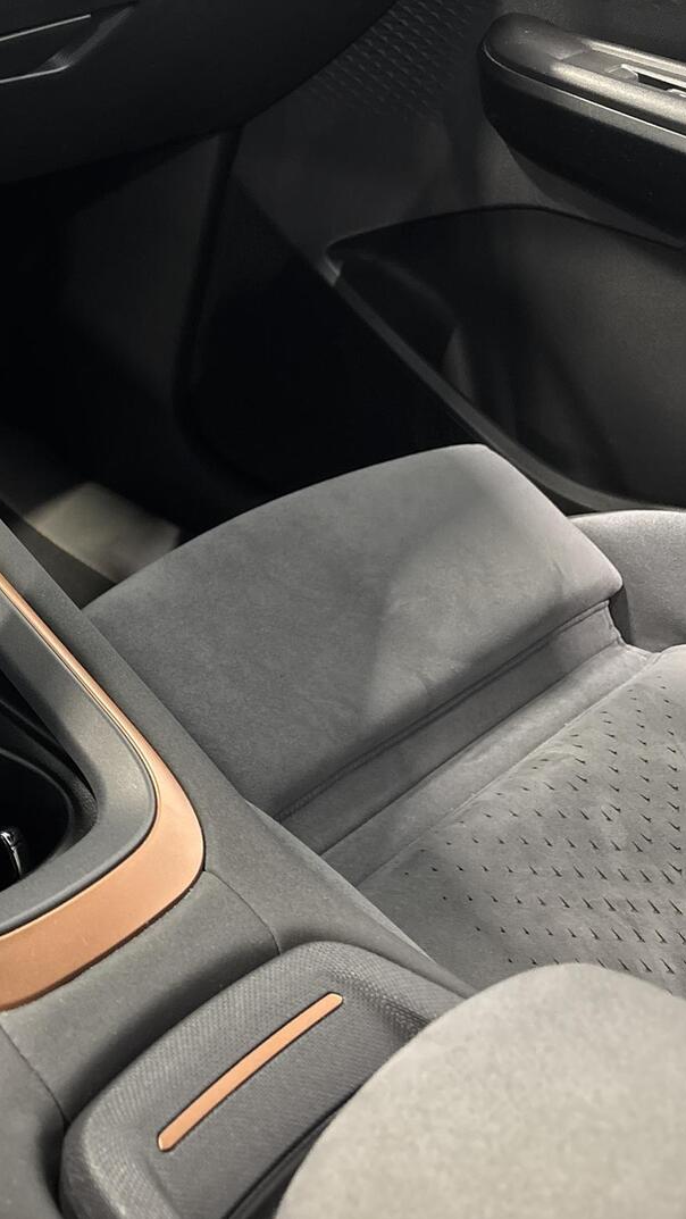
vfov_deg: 52.8
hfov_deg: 27.6
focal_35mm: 38
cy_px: 612
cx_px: -127
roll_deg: -3.6
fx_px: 1228
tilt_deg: -36.9
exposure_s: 1/26
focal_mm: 5.96
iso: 800
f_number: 1.6
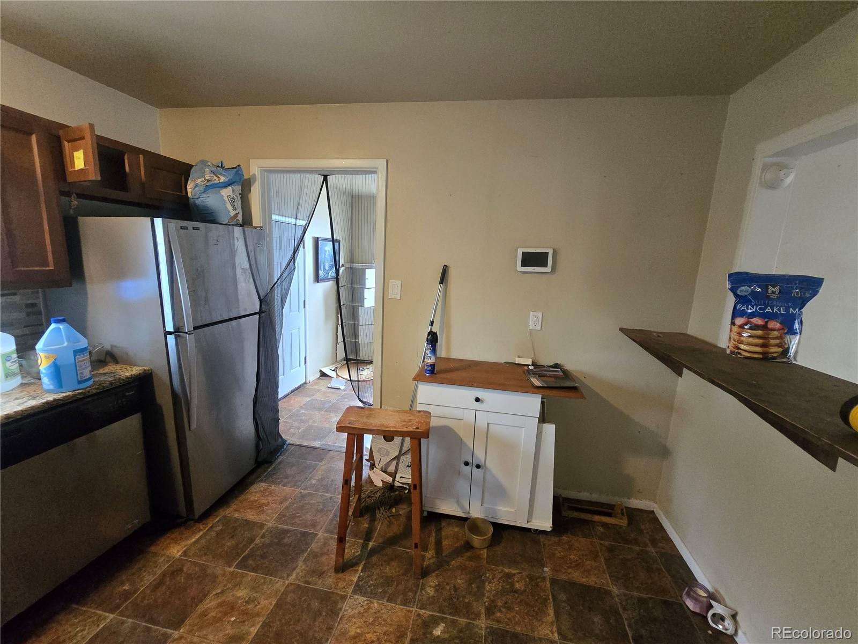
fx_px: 322
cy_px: 322
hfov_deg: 106.2
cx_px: 429
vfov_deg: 89.9
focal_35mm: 13
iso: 1000
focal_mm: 2.2
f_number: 2.2
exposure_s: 1/60
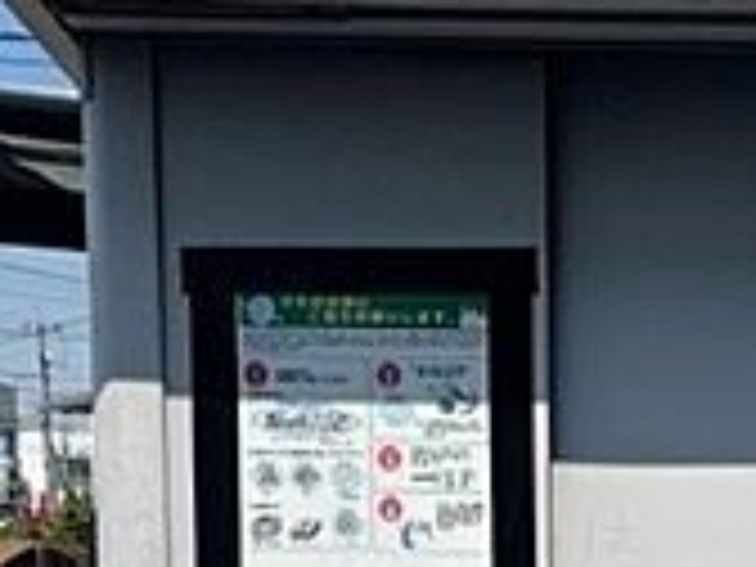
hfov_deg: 19.6
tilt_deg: -6.9
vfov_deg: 14.2
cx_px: 639
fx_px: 2162
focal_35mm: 99
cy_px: 774
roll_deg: +0.2
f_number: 1.6
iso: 32
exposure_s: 1/4831
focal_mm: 4.2
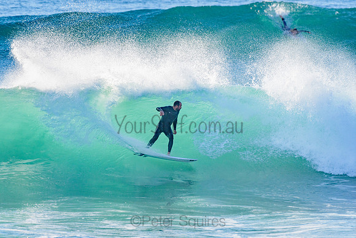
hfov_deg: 3.4
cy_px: 121
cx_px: 138
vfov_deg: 2.2
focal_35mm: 613
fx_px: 6065
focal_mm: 500
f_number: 5.6
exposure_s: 1/2000
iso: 280
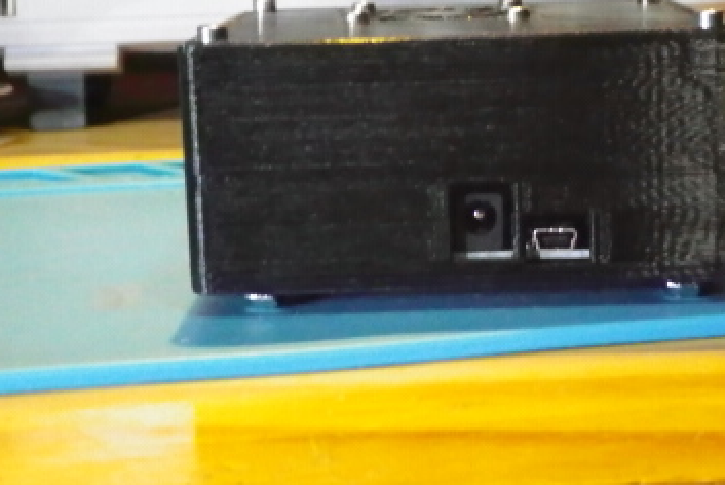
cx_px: 453
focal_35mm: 80
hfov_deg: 25.3
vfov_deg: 17.1
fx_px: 1612
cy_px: 175
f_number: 4.4
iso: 800
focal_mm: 9.1
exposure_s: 1/50
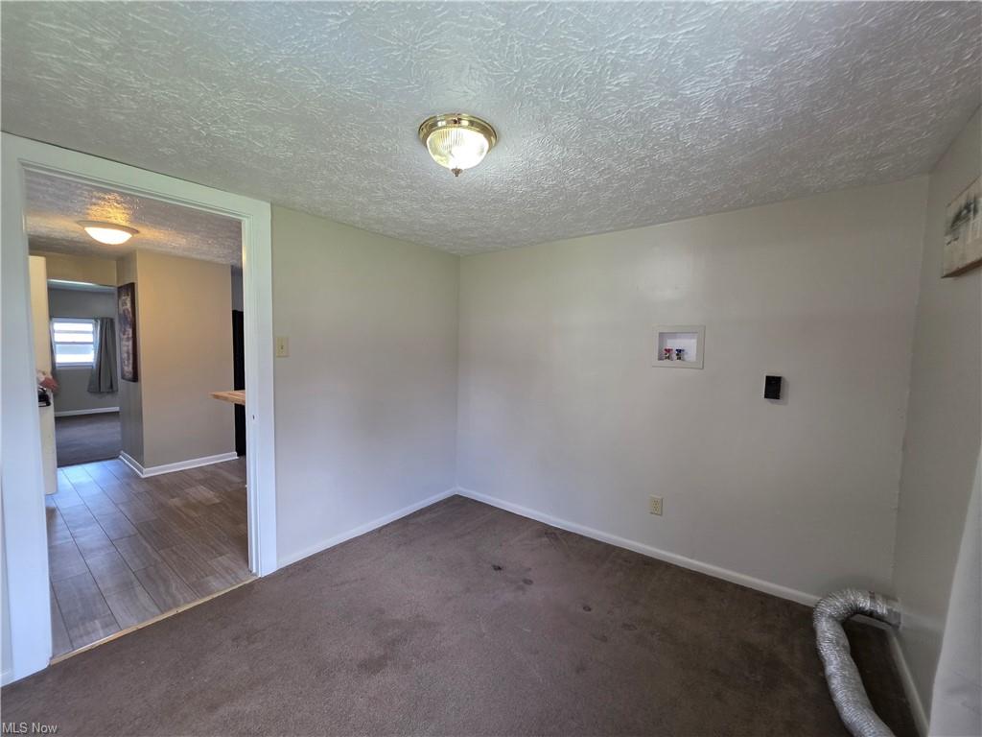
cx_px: 491
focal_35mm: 13
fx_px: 369
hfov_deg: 106.2
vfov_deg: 89.9
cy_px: 368
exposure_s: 1/120
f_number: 1.9
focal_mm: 2.2
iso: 200
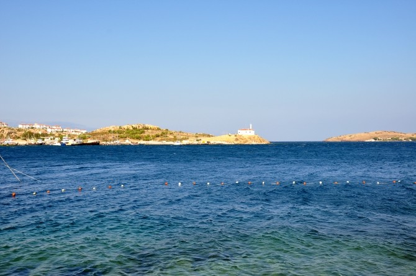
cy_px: 138
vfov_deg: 34.1
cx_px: 208
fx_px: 450
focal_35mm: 39
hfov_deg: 49.6
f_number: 10
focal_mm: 26
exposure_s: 1/250
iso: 200
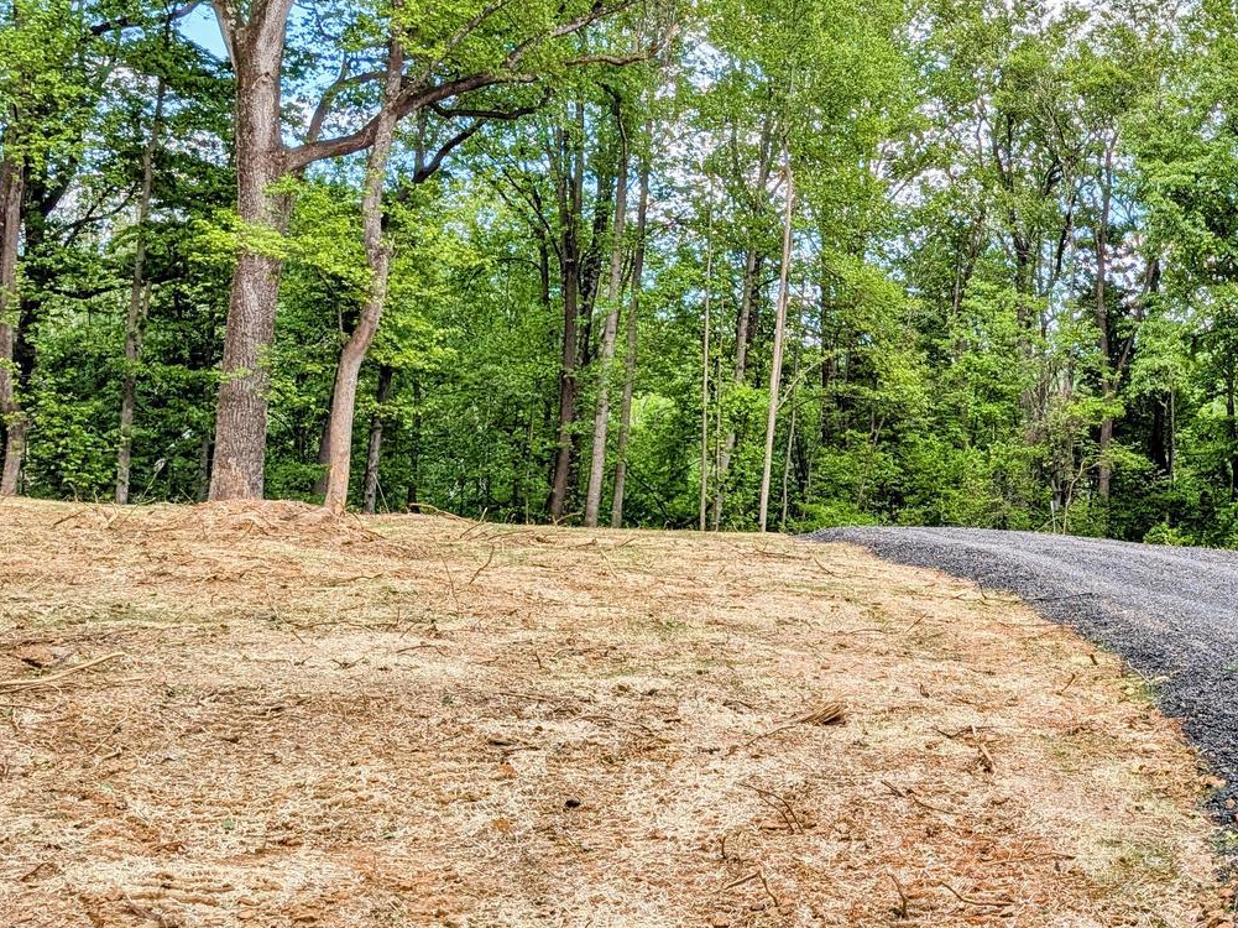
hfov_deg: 35.9
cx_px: 1176
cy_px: 294
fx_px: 1752
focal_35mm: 49
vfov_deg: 29.4
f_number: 1.68
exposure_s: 1/445
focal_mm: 6.9
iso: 22
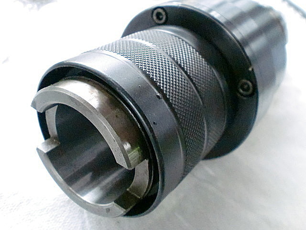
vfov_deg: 40.7
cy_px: 115
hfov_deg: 52.6
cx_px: 153
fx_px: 309
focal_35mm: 35
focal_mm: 6.3
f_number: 3.1
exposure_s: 1/60
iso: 1600
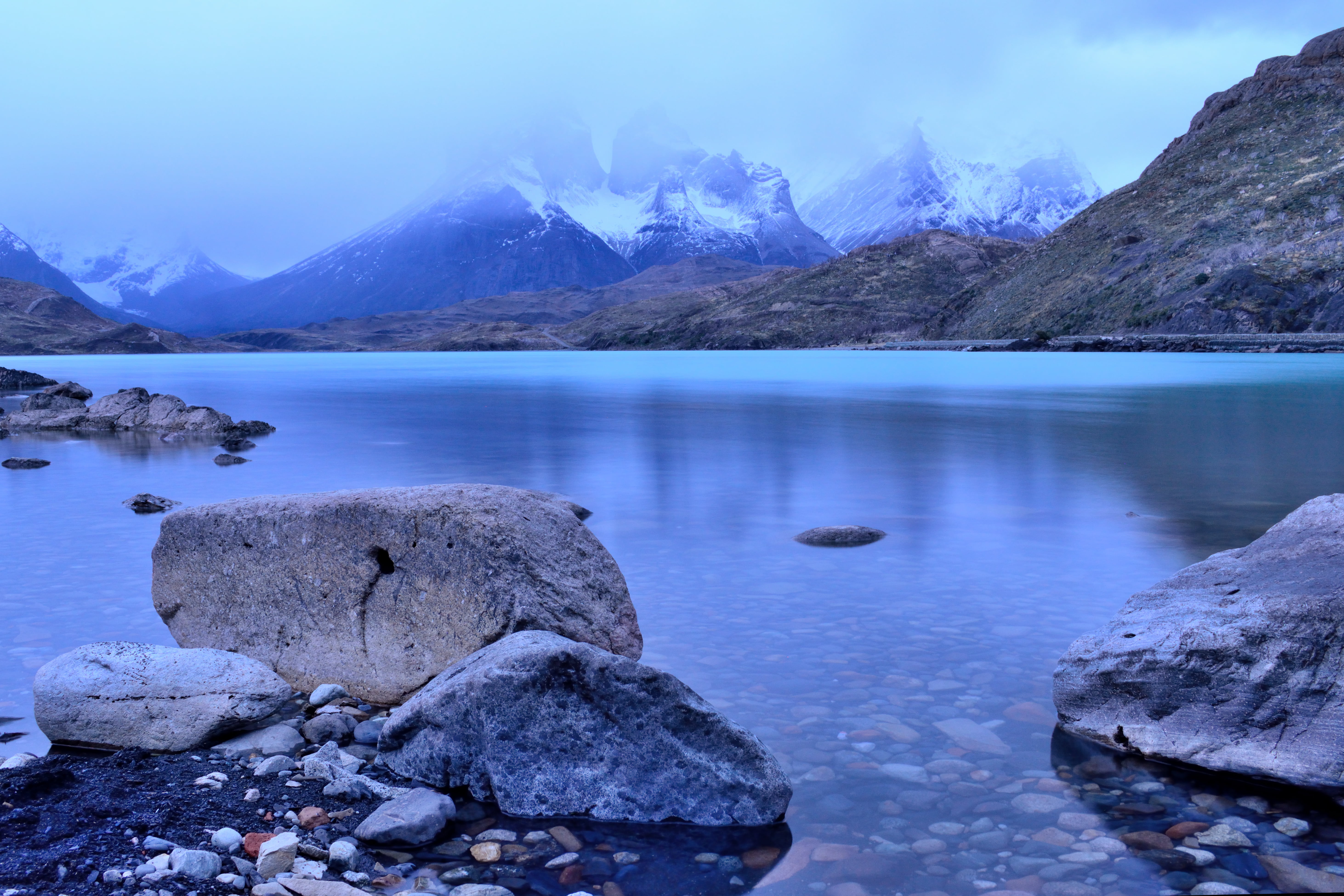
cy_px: 448
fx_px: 1232
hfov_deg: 57.2
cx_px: 672
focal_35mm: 33
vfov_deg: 40.0
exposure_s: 15
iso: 640
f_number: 11
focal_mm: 22
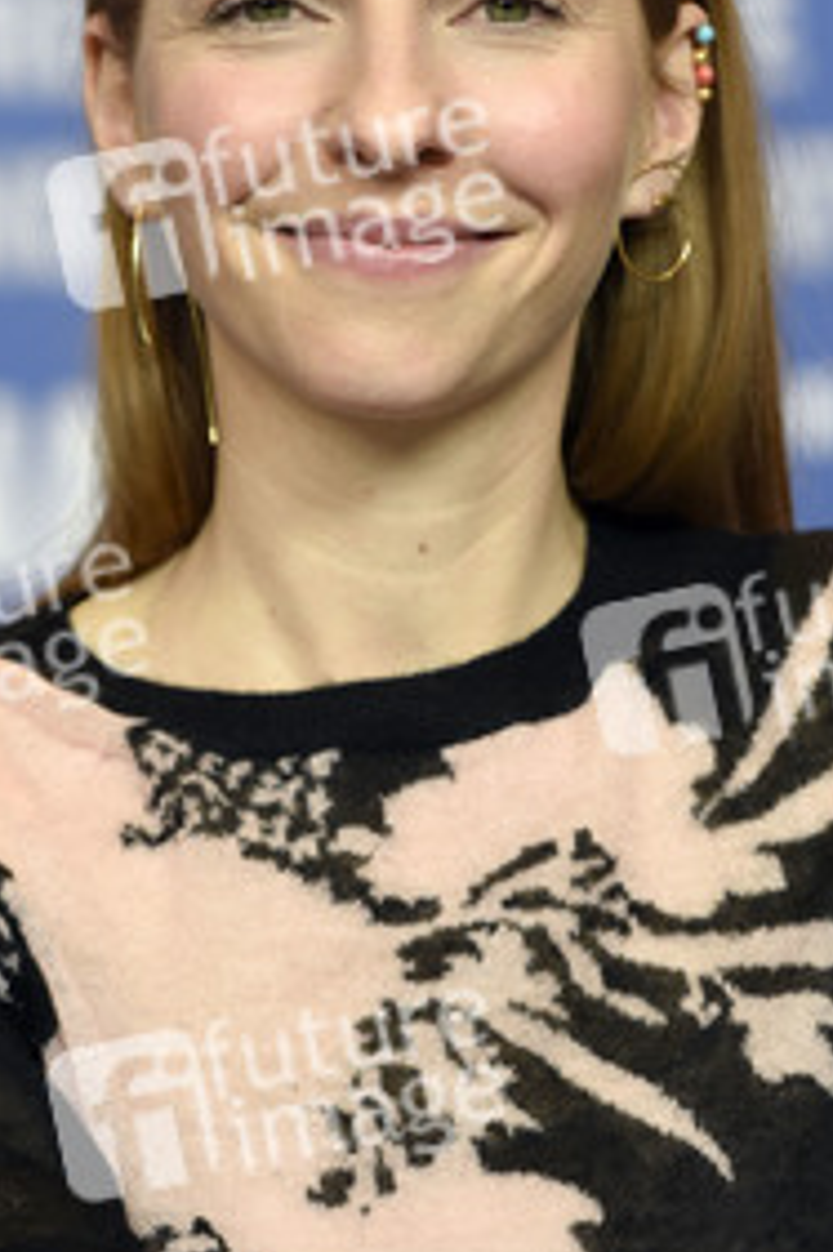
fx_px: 13750
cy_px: 428
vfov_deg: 5.2
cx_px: 405
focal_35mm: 396
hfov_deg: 3.5
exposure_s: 1/250
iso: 1000
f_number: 3.5
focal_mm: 185
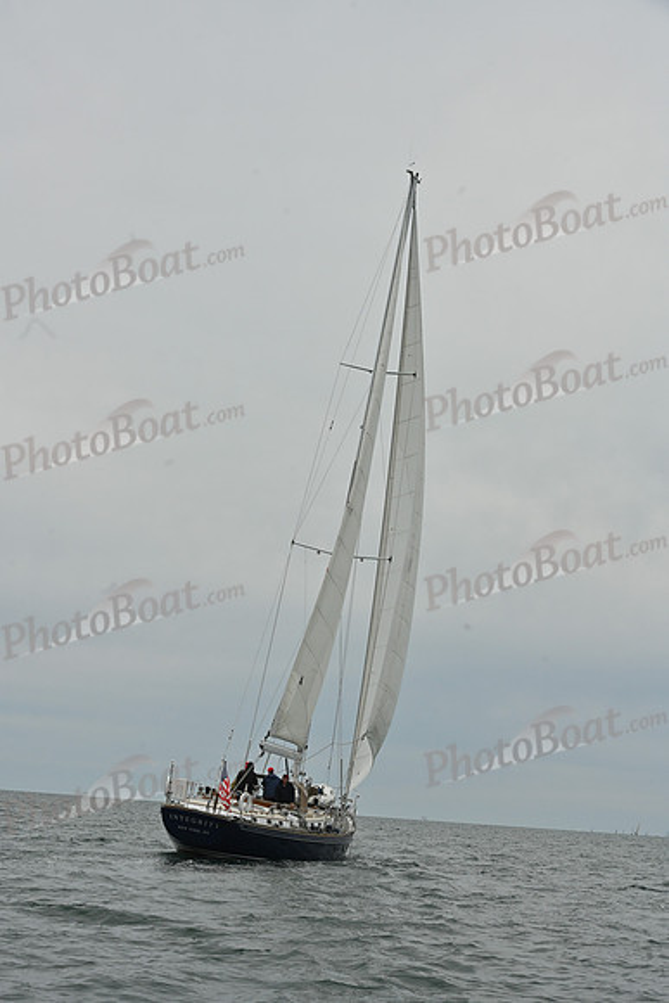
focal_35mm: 70
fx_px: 1950
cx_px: 334
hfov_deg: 19.5
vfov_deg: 28.8
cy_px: 502
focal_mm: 70
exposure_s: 1/1250
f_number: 10
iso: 320
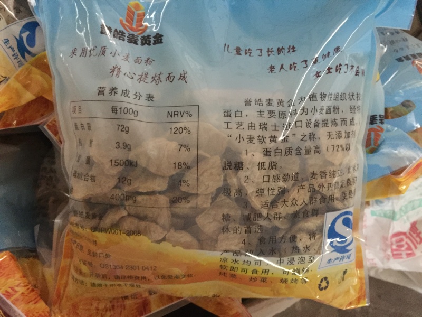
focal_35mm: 29
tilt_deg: -67.0
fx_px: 354
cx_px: 211
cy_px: 158
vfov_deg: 48.2
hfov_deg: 61.7
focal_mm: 4.15
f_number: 2.2
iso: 200
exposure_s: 1/8
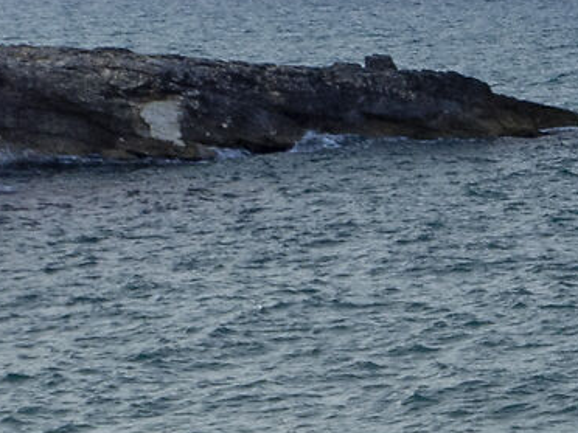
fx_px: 2588
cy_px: 729
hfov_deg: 10.0
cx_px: 1656
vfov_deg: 9.2
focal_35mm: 155
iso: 200
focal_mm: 12
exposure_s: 1/125
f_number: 11
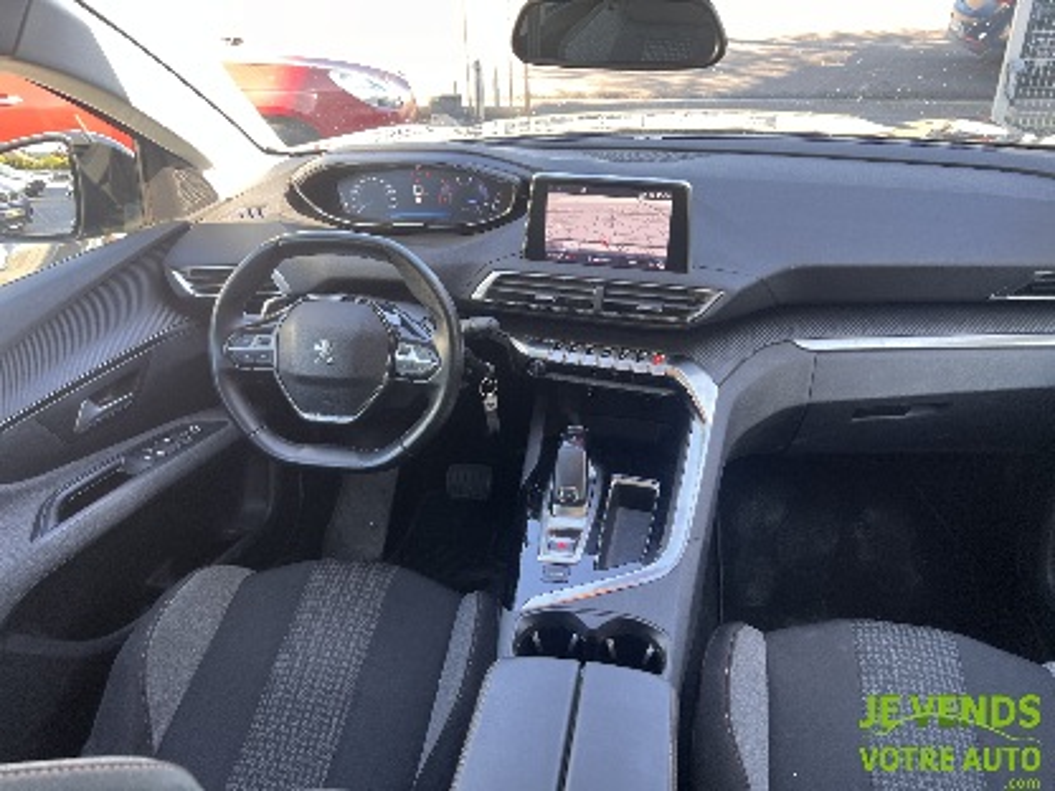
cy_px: 396
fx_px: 792
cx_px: 528
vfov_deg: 53.1
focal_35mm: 26
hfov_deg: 67.3
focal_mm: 5.7
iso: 64
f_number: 1.5
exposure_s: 1/121
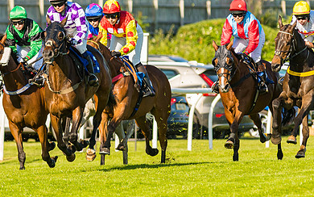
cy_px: 76
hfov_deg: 2.4
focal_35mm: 877
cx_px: 38
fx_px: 7507
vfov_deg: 1.5
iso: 200
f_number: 5
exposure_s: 1/1250
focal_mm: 300
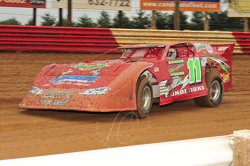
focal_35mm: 98
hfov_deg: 20.8
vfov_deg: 13.9
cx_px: 123
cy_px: 83
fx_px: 680
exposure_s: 1/320
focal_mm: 92
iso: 640
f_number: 8
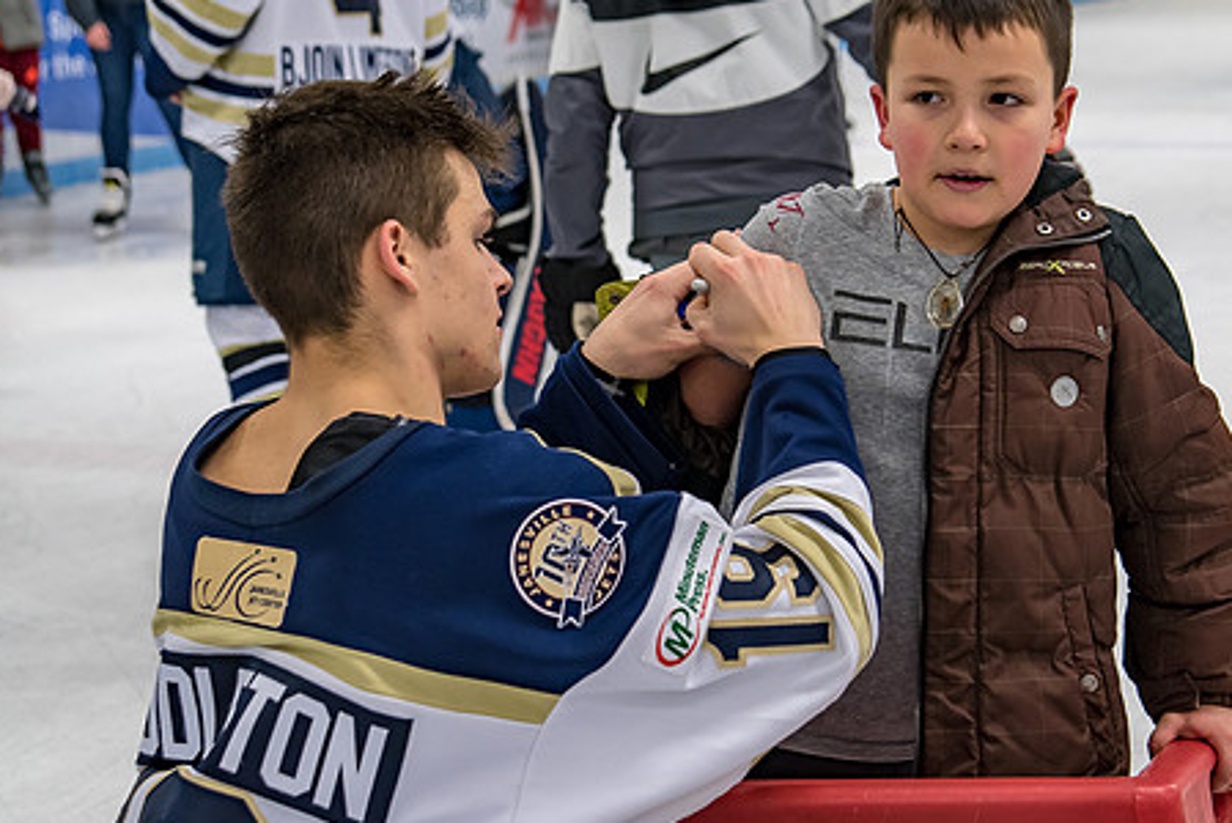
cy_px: 372
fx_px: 3185
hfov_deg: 21.9
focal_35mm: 93
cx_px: 733
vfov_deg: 14.7
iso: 560
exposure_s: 1/250
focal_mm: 48
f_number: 4
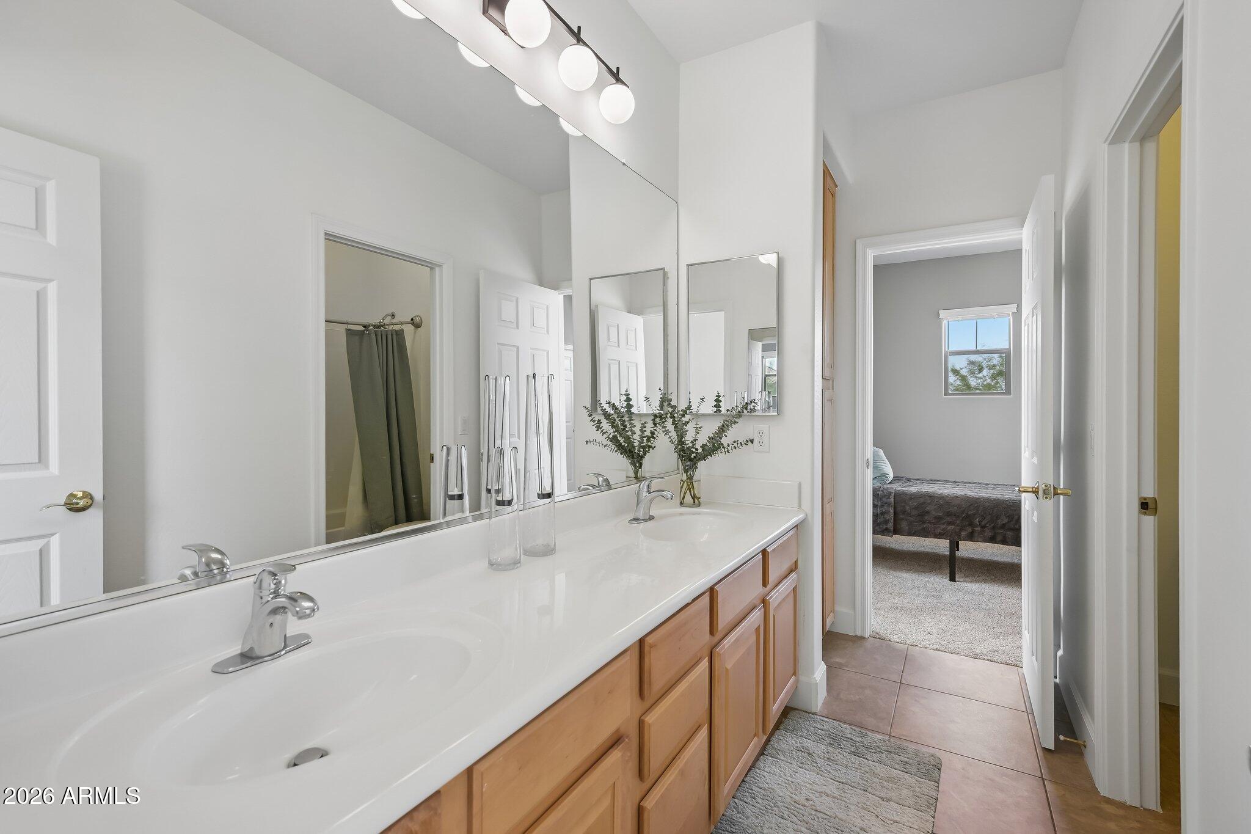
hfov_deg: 96.7
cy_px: 417
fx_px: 556
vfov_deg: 73.7
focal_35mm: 16
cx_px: 626
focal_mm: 16
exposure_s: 1/50
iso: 640
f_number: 8
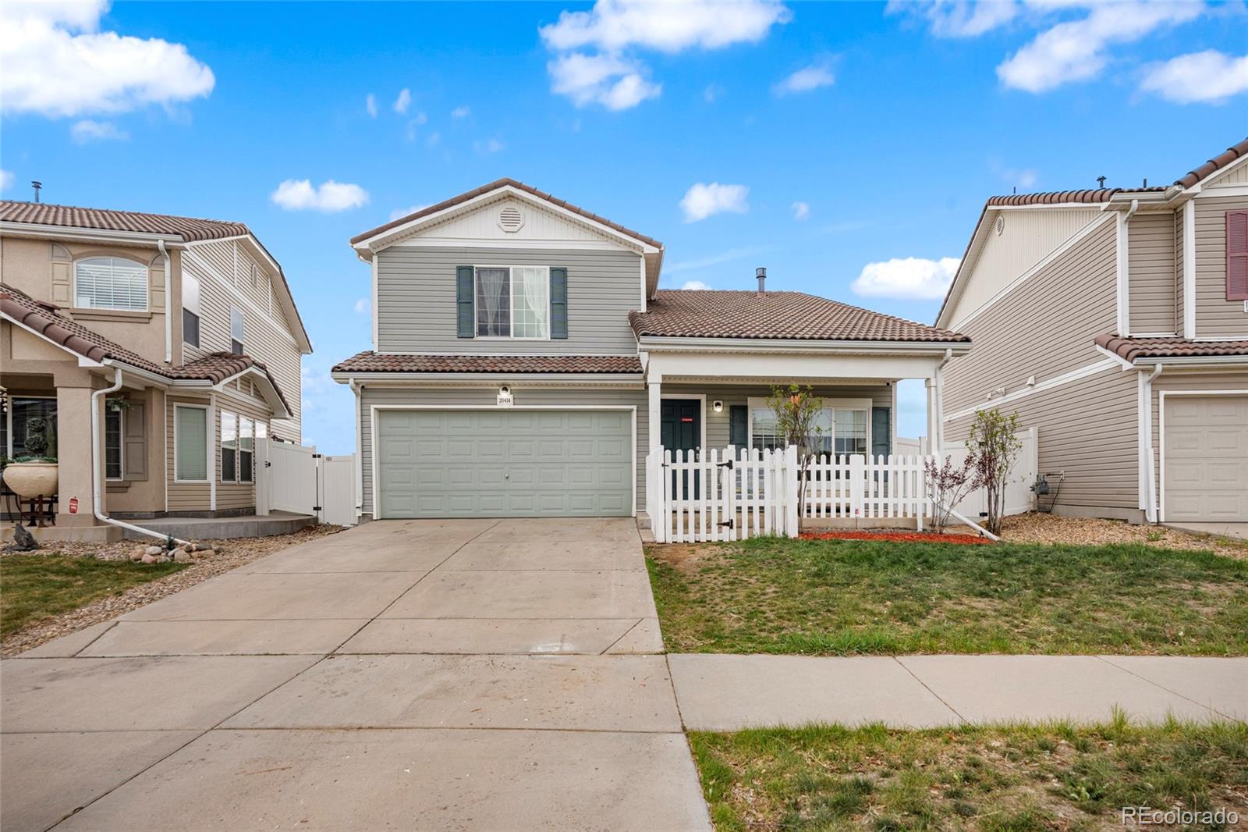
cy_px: 416
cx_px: 624
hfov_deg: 88.4
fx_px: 641
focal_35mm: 18
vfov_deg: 65.9
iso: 500
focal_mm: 18.5
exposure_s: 1/1600
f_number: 6.3
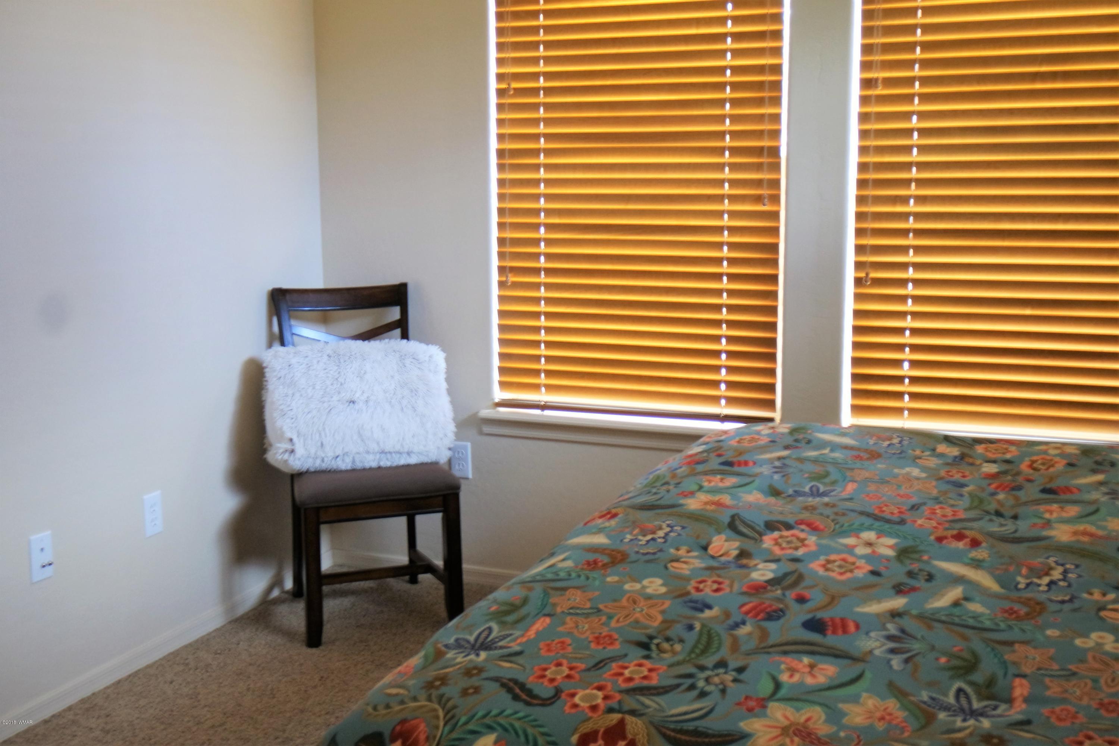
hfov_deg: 48.5
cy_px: 373
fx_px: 1243
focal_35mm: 40
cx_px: 560
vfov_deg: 33.4
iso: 400
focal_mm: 15
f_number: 4
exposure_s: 1/15
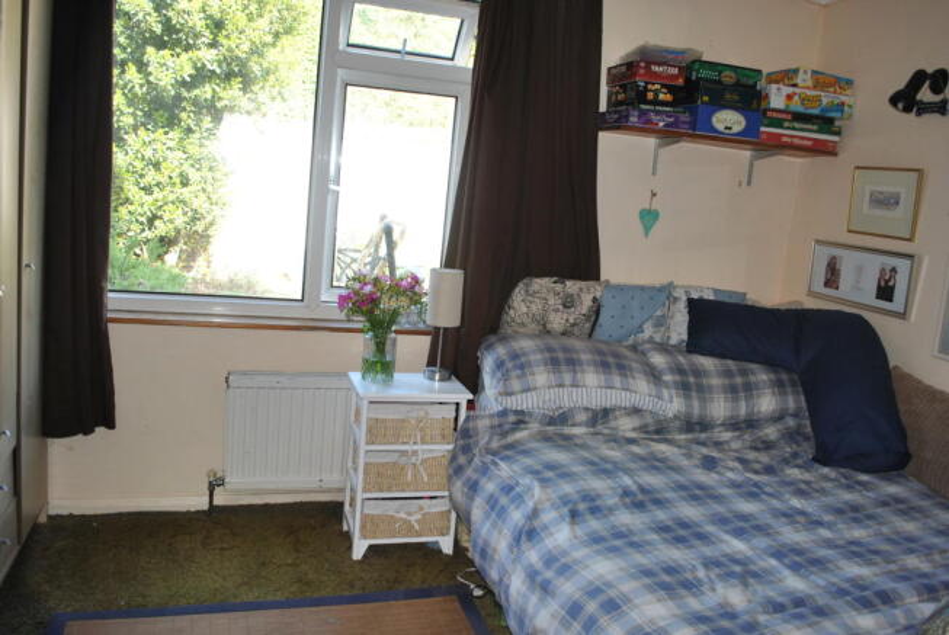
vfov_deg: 43.7
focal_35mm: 30
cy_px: 318
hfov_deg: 61.9
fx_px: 792
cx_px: 474
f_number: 3.8
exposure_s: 1/60
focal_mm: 20
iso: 200
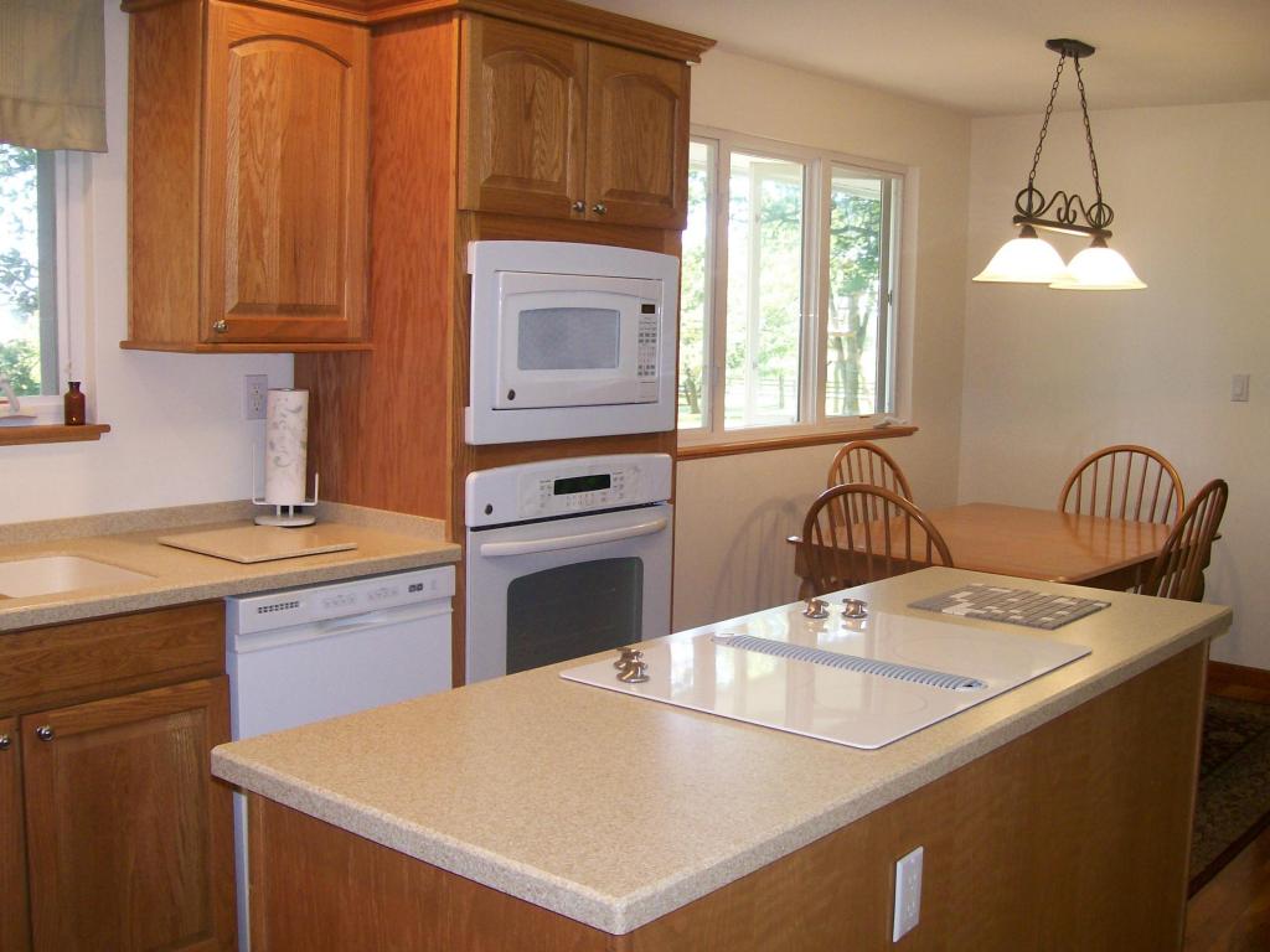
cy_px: 476
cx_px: 635
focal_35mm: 36
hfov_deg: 51.4
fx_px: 1321
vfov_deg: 39.7
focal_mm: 6
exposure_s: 1/64
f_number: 2.7
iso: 140
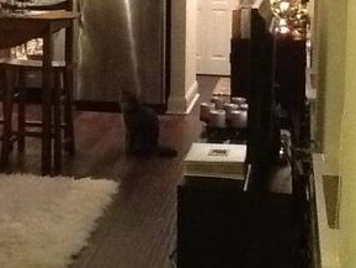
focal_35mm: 78
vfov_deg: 18.6
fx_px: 803
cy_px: 33
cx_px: 83
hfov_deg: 24.7
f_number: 2.4
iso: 640
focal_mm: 2.03
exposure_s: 1/15
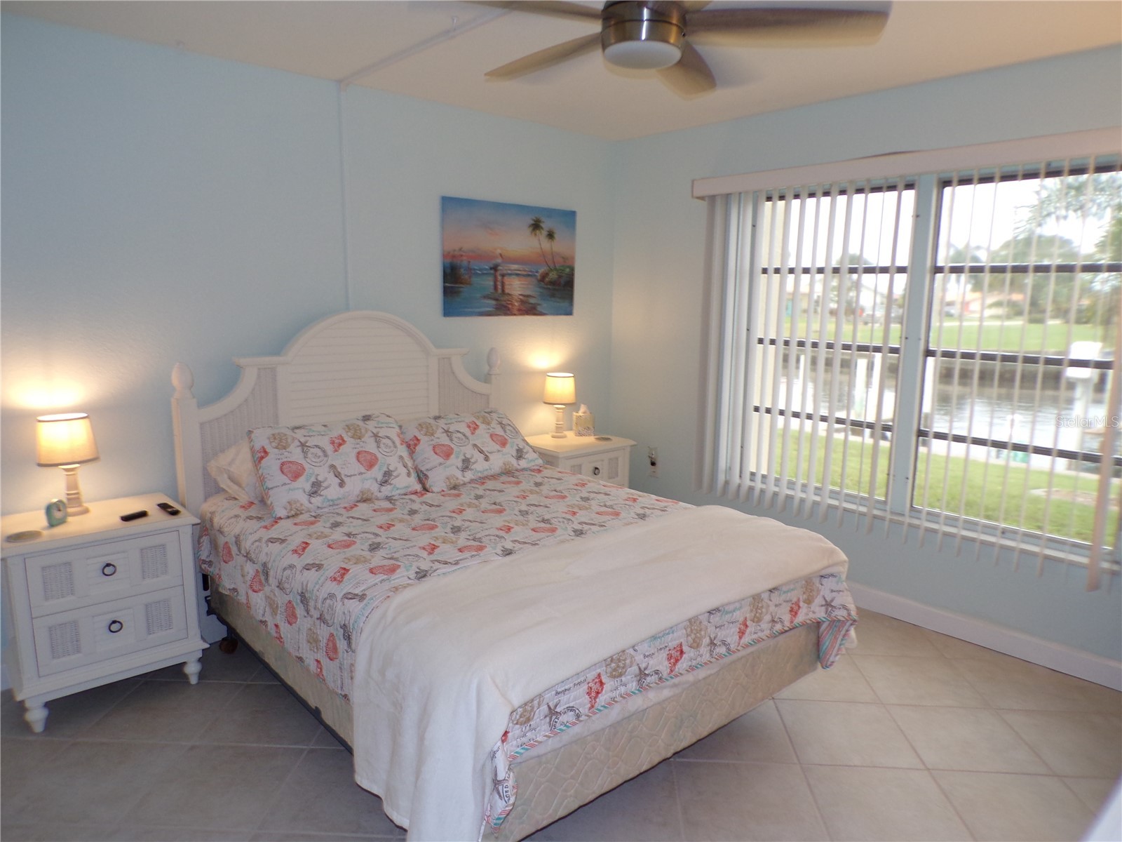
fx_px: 778
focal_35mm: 24
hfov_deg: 71.6
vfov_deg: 56.8
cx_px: 561
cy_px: 421
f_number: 3
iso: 125
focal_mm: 4.3
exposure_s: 1/34
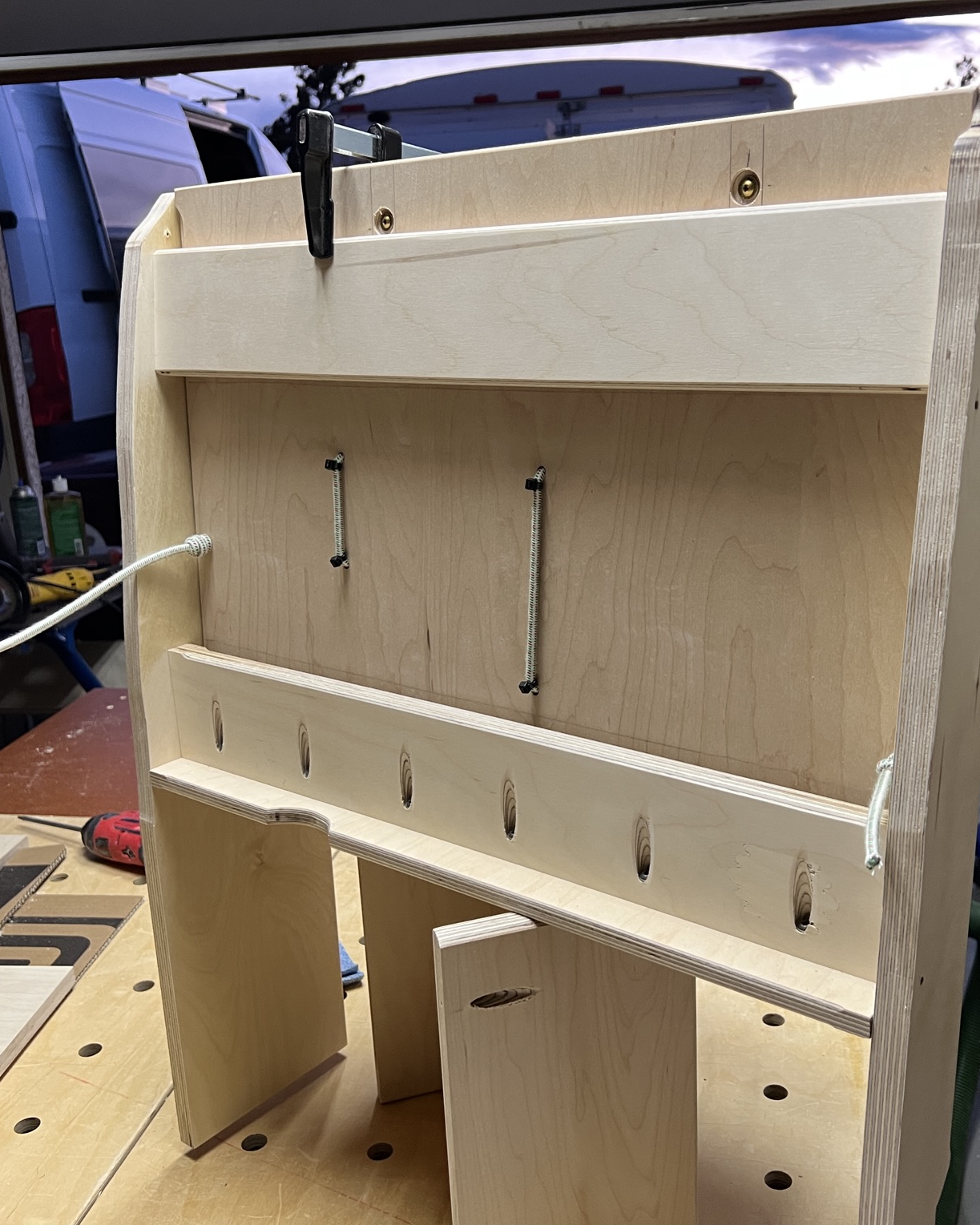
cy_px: 615
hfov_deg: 43.2
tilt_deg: -16.7
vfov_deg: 52.8
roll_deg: +2.5
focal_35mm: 34
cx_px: 569
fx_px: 1233
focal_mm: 5.7
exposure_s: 1/60
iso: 160
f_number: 1.5
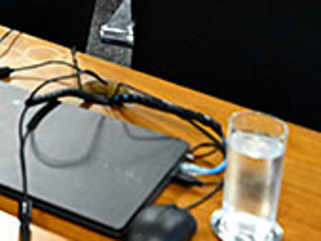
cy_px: -199
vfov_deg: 11.7
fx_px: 1086
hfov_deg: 15.9
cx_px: -108
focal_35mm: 117
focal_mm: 24
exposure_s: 1/200
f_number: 4.5
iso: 5000
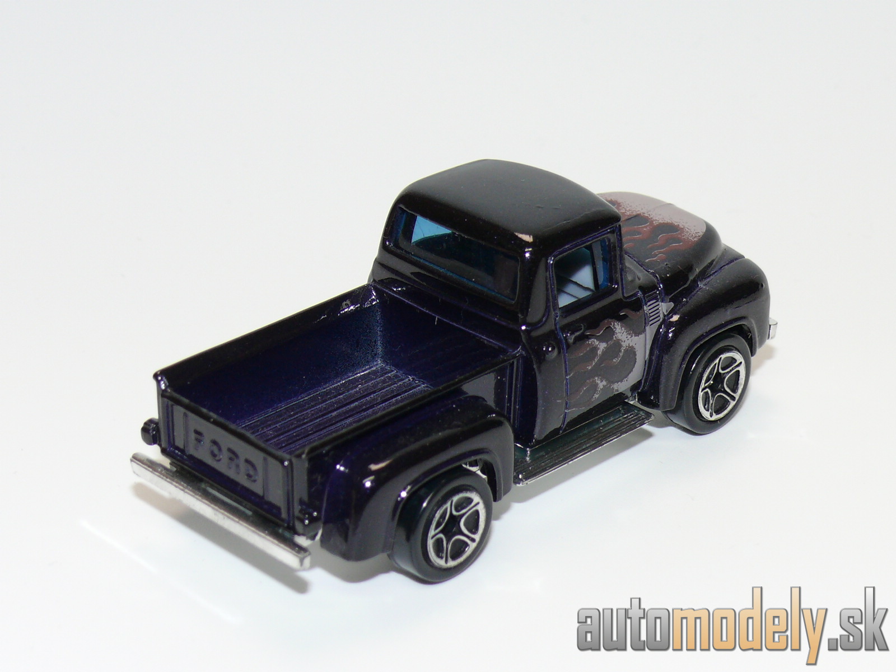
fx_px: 2407
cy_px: 336
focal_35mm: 93
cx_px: 448
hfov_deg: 21.1
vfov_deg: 15.9
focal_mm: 12.8
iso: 100
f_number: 4
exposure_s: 1/30
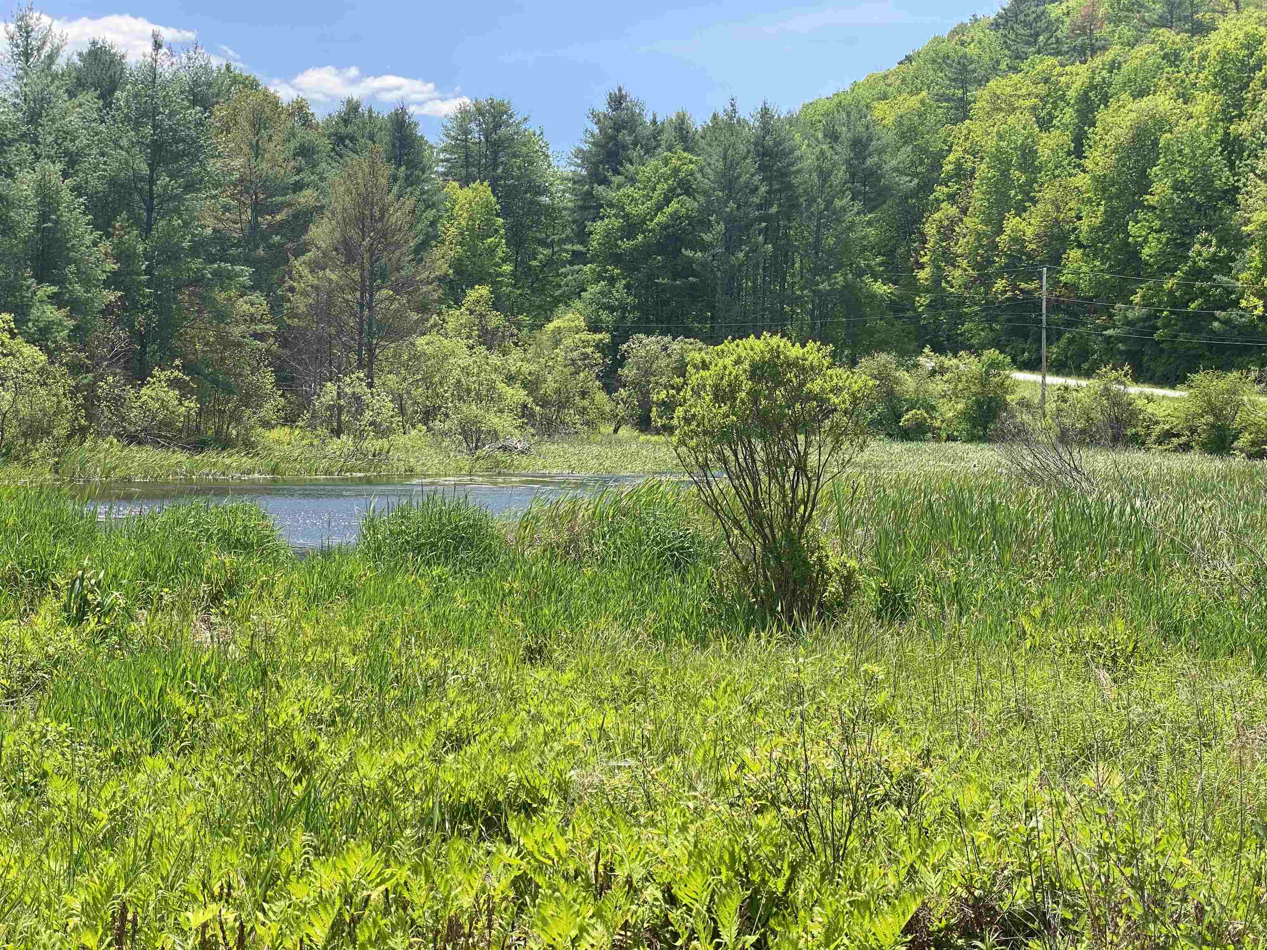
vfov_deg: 28.0
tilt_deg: -3.1
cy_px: 475
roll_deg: -2.6
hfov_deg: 36.8
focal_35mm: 52
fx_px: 1903
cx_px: 634
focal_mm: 6
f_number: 2
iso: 20
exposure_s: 1/1229
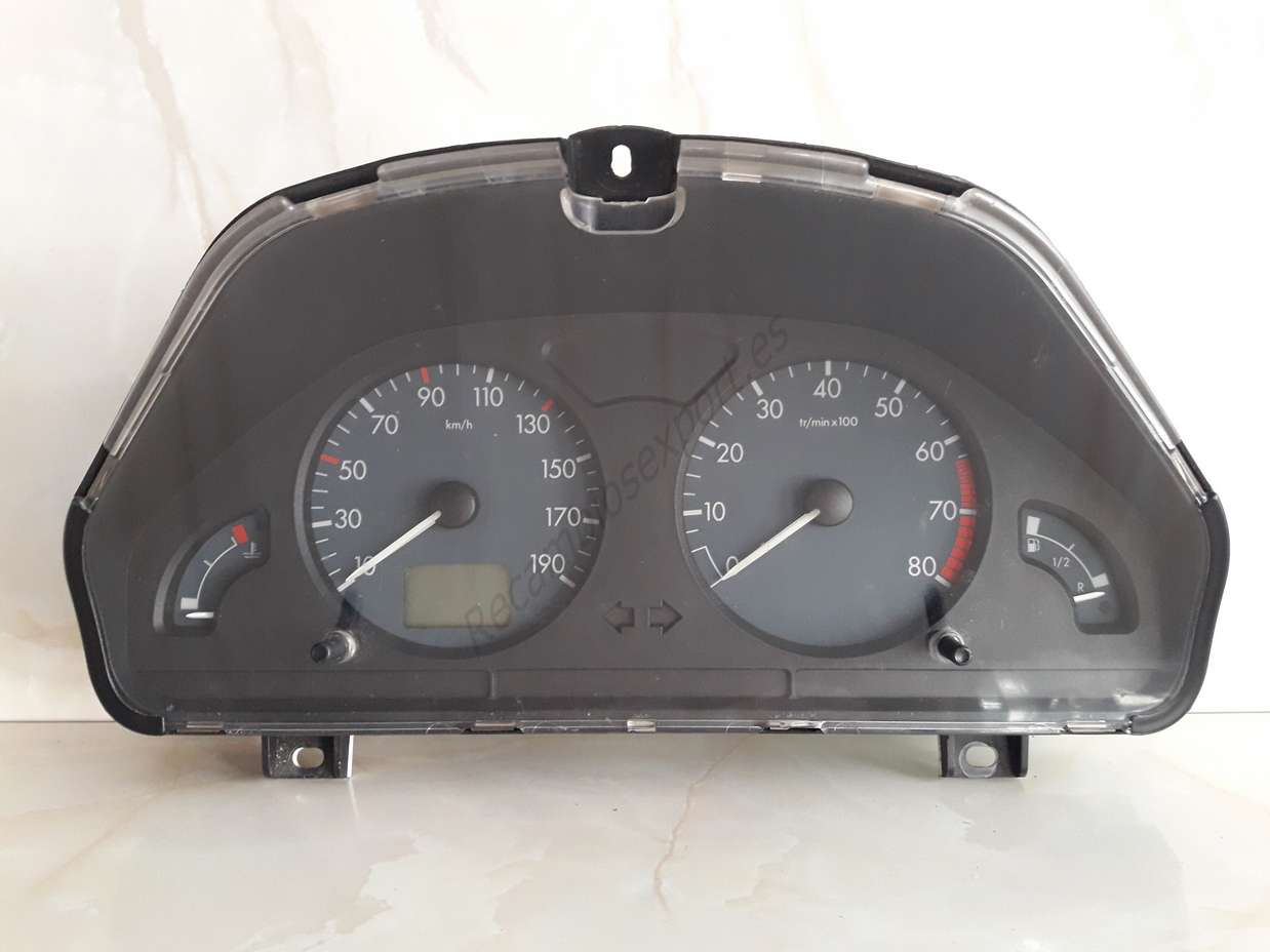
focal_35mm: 28
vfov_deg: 49.7
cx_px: 635
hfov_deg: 63.5
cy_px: 476
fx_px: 1027
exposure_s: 1/17
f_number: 1.9
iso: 200
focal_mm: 3.7
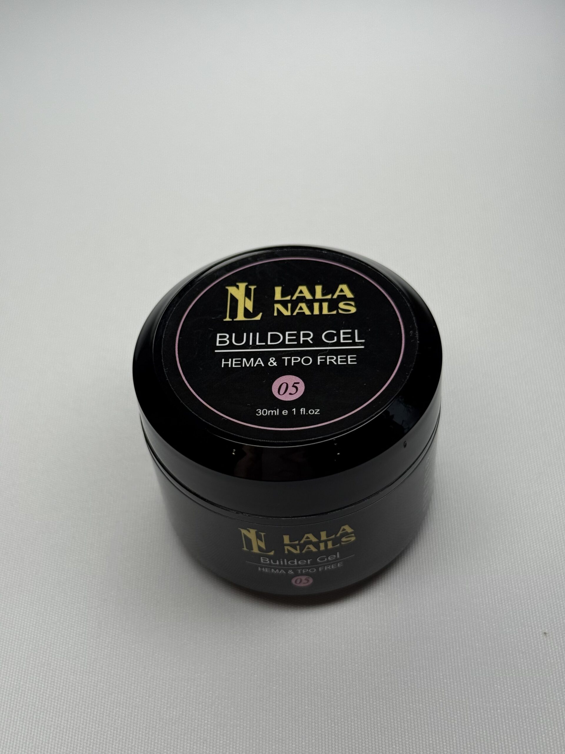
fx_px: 1045
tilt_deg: -50.8
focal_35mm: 48
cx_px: 282
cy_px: 377
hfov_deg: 30.3
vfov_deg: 39.7
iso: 64
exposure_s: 1/1285
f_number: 1.78
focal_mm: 6.76
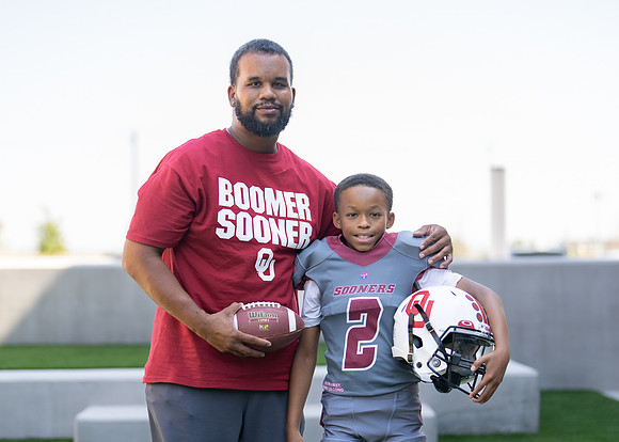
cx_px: 297
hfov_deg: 32.1
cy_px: 254
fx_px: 1076
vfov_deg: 23.2
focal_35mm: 61
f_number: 1.2
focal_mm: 50
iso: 100
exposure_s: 1/1600
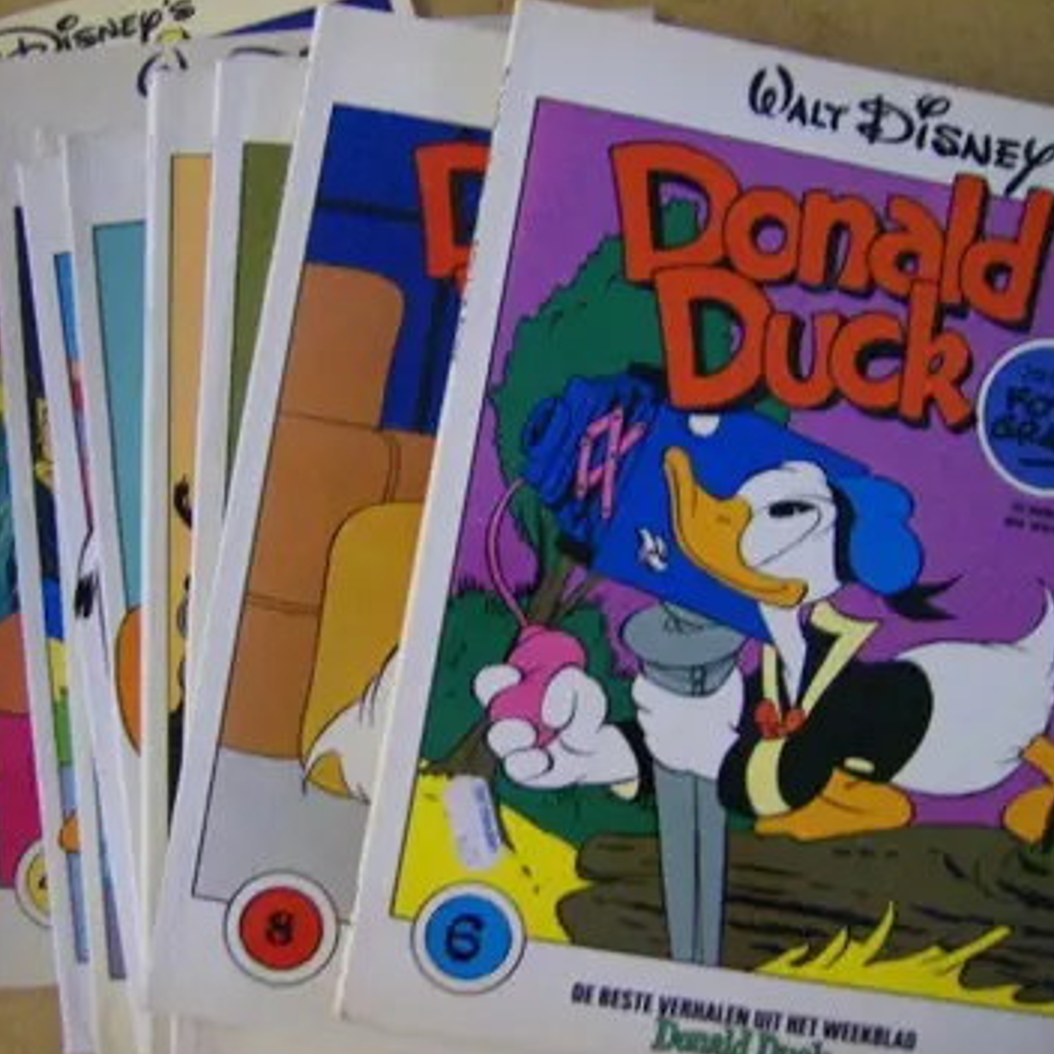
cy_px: 530
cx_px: 433
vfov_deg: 39.2
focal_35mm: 43
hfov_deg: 39.0
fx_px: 1481
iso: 200
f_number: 2.8
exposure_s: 1/25.1
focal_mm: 6
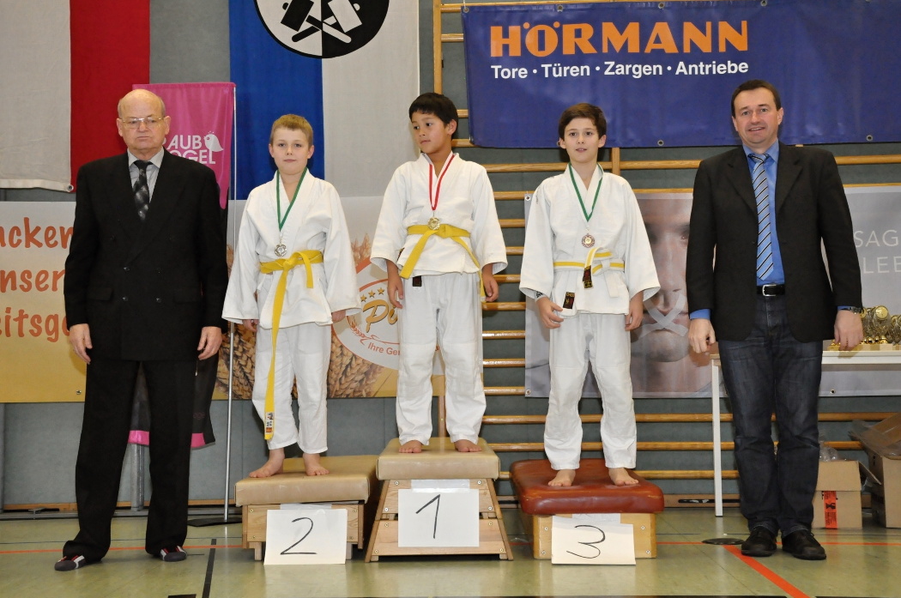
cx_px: 450
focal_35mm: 48
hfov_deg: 41.2
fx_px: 1200
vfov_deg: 28.0
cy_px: 299
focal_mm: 32
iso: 2000
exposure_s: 1/100
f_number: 7.1
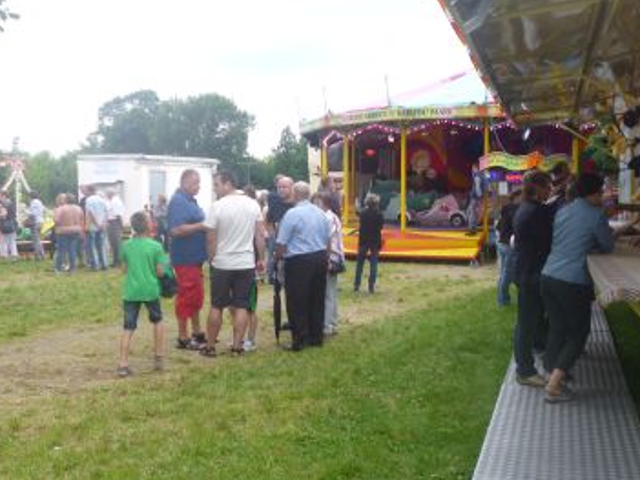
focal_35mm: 41
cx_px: 346
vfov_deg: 35.1
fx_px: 758
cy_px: 263
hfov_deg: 45.7
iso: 100
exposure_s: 1/60
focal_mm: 6.4
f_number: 3.1
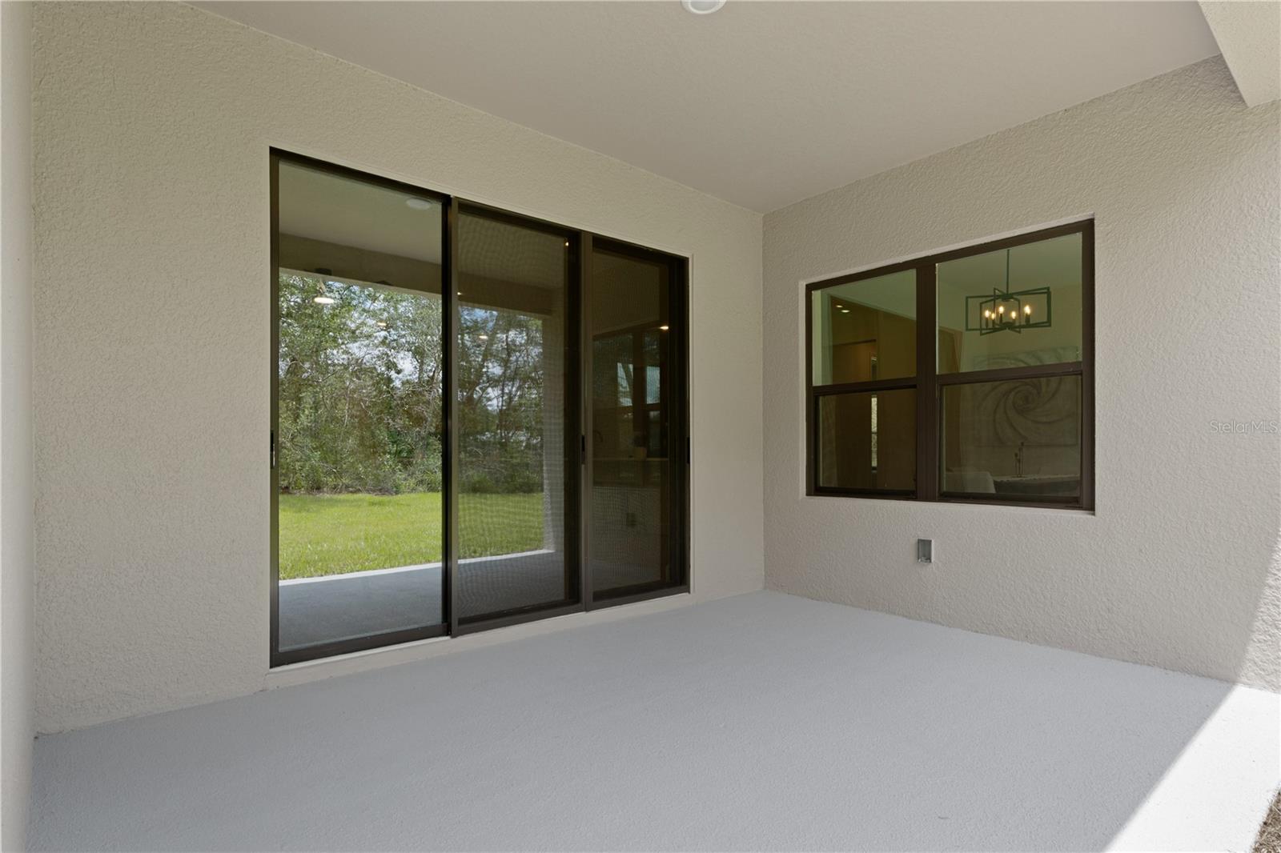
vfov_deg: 67.4
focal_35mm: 18
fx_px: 640
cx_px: 640
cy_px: 426
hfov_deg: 90.0
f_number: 8
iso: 320
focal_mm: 12
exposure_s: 1/60
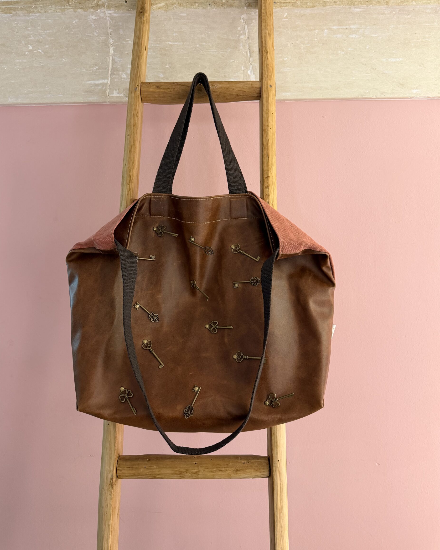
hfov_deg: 54.9
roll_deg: +0.9
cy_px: 257
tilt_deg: -8.2
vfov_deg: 66.0
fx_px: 423
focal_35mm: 26
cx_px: 213
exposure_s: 1/50
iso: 200
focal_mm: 6.76
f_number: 1.78
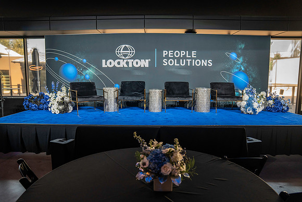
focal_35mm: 24
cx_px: 151
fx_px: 201
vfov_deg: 53.2
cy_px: 101
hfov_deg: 73.7
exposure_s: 1/160
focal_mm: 24
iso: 640
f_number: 2.8
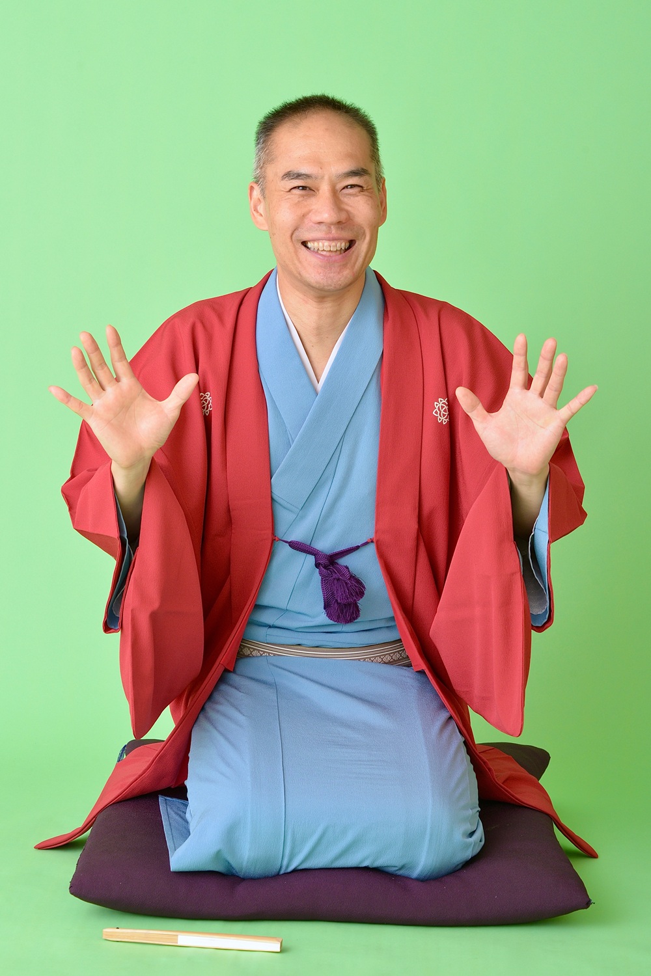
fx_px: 2034
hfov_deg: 18.2
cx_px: 326
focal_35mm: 75
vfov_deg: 27.0
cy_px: 488
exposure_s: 1/160
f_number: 11
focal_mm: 75
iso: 400
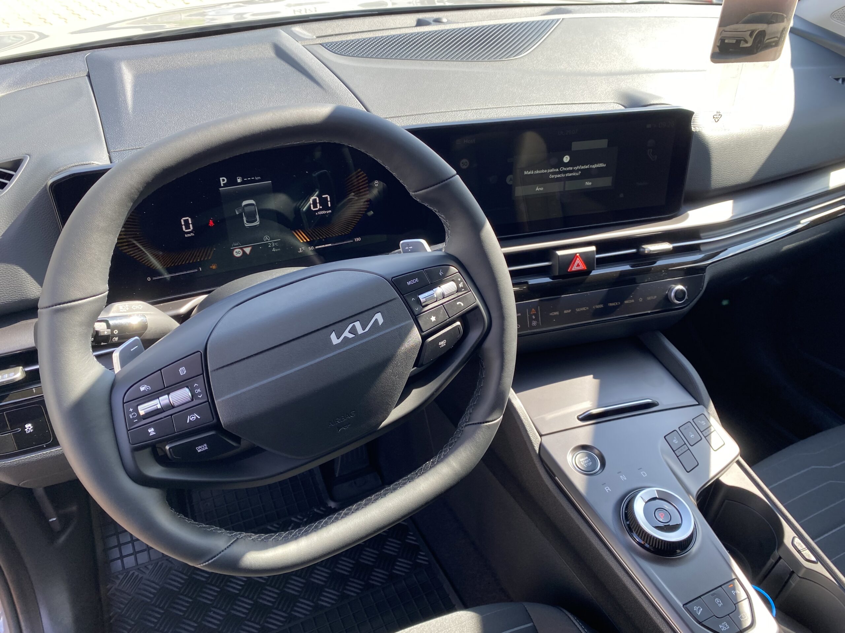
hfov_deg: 67.3
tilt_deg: -37.8
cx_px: 422
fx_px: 635
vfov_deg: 53.1
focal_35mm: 26
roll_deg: -0.4
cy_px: 316
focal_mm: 4.25
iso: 32
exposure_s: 1/128
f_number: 1.8
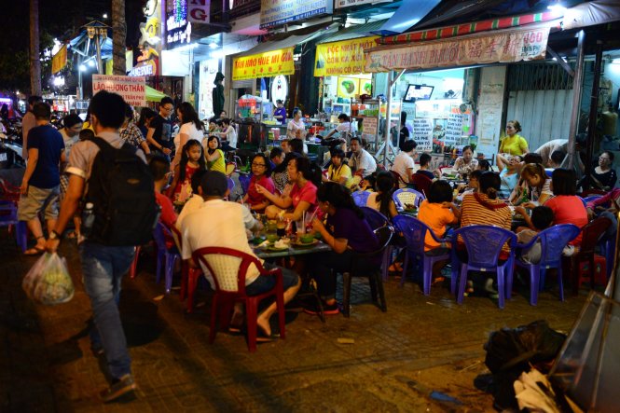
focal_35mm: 35
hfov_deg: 54.4
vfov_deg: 37.8
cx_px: 310
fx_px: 603
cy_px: 206
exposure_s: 1/100
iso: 3200
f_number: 2.8
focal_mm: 35
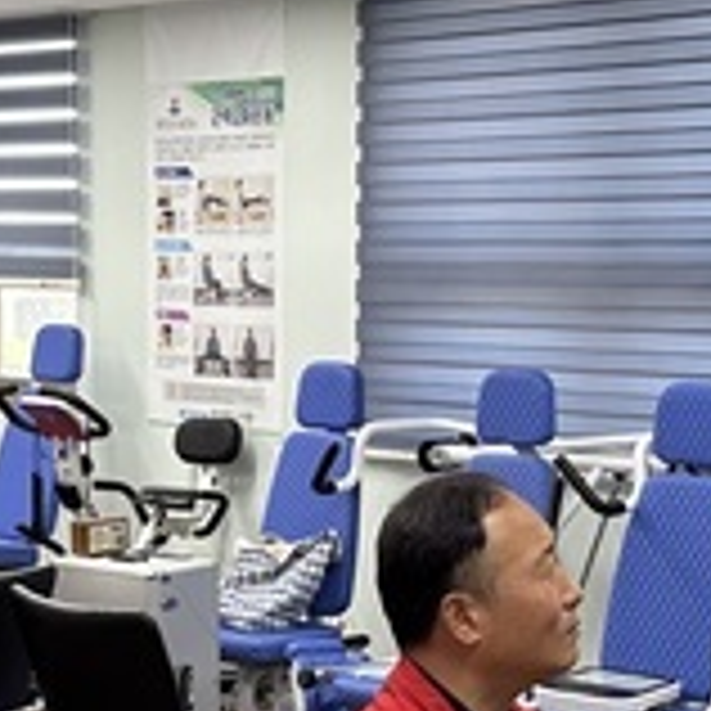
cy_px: 470
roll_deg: +0.0
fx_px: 2184
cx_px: 378
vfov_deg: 18.4
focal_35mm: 94
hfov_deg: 18.5
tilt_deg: -5.4
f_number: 1.78
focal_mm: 6.86
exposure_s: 1/120
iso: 160
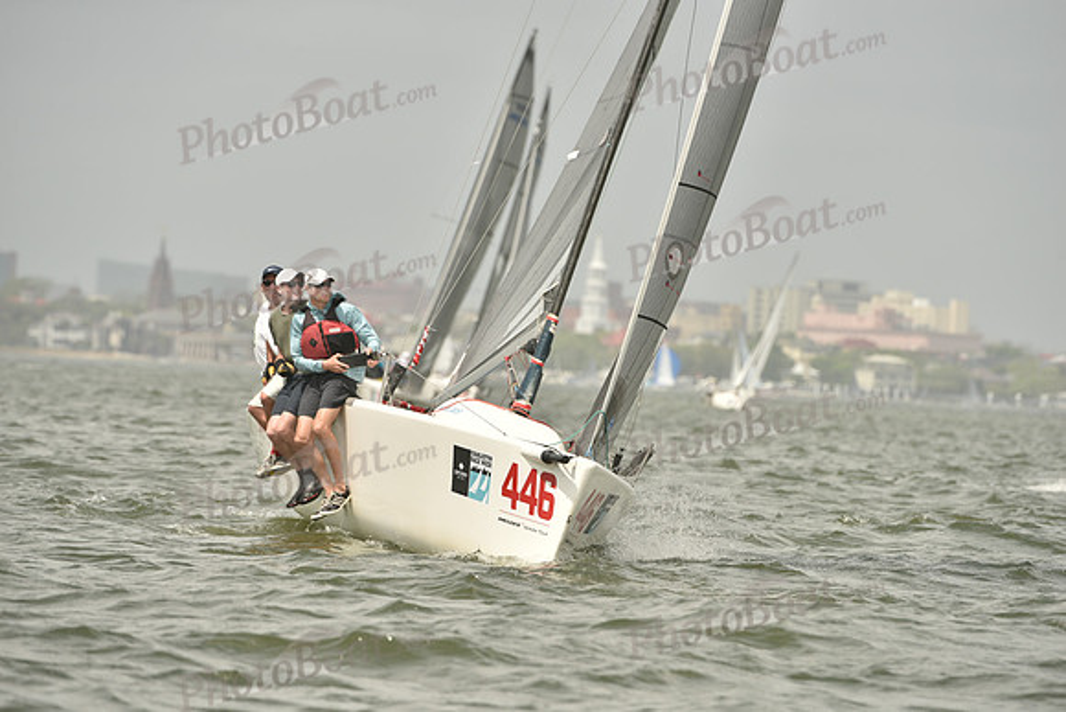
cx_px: 533
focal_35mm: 300
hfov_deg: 6.9
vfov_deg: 4.6
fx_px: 8885
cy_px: 356
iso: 320
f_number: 8
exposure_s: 1/1250
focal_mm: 300
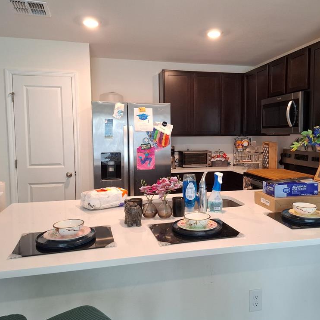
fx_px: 293
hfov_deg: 57.0
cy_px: 158
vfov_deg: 57.3
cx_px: 186
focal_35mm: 28
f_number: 1.8
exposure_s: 1/60
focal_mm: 5.54
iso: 250
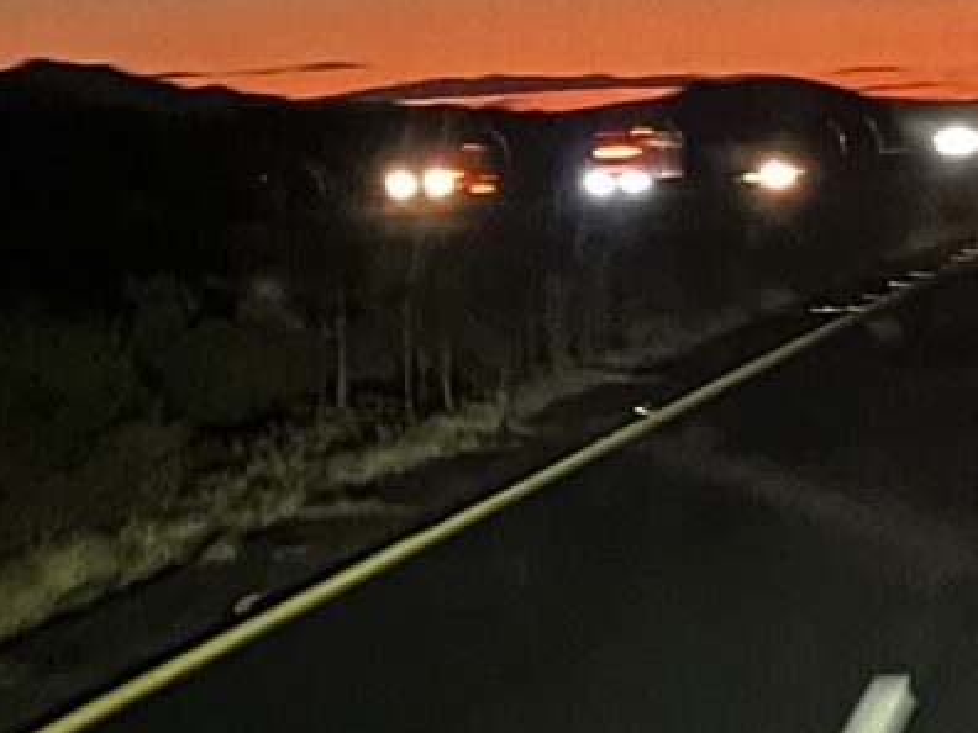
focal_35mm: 168
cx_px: 701
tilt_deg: -2.9
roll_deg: +2.1
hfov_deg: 11.7
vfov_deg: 8.8
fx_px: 4746
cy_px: 151
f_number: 1.5
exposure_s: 1/30
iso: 1000
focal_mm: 5.7
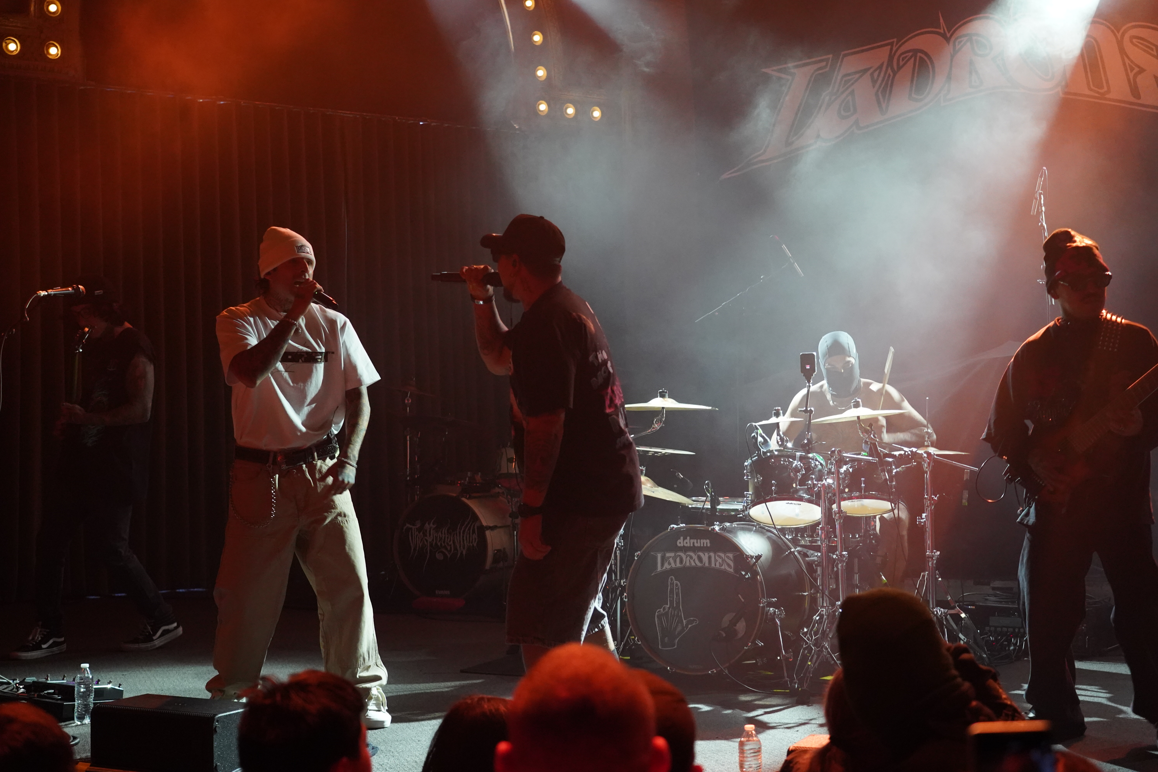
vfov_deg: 25.1
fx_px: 1737
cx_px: 579
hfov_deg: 36.9
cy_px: 386
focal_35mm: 54
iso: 6400
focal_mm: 54
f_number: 4
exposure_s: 1/160
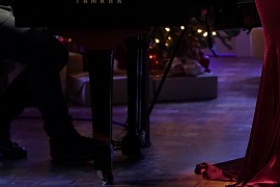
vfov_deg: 5.8
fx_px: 1812
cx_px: 282
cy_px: -82
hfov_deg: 8.8
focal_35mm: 233
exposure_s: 1/250
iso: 4000
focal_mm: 70
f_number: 2.8
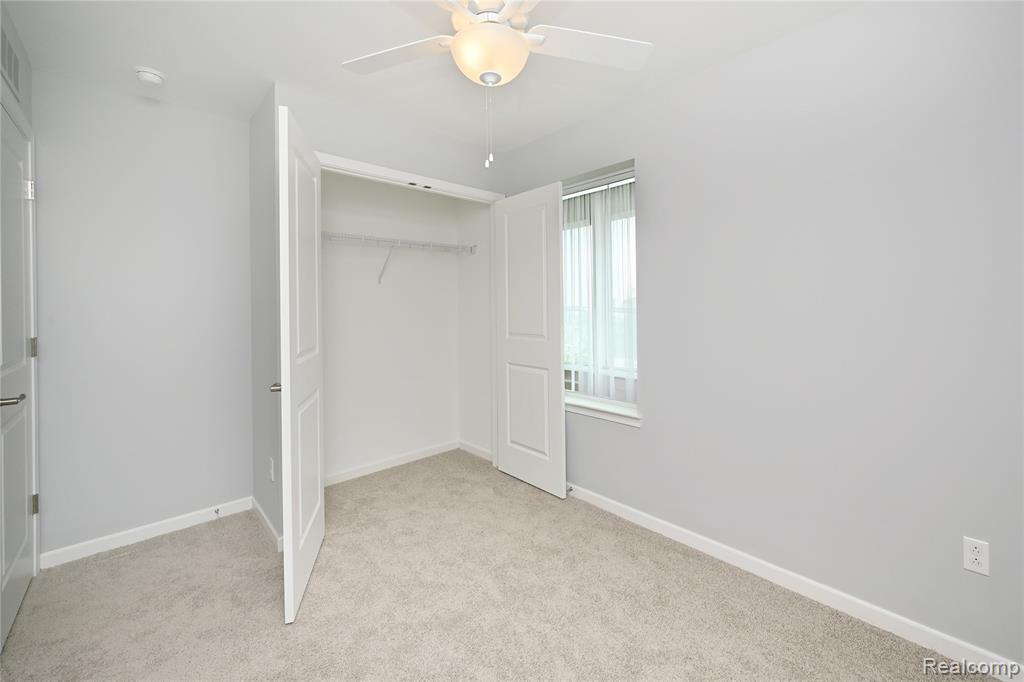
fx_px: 398
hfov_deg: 104.3
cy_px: 341
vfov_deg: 81.2
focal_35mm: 14
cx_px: 512
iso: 250
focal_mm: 14
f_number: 10
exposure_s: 1/60
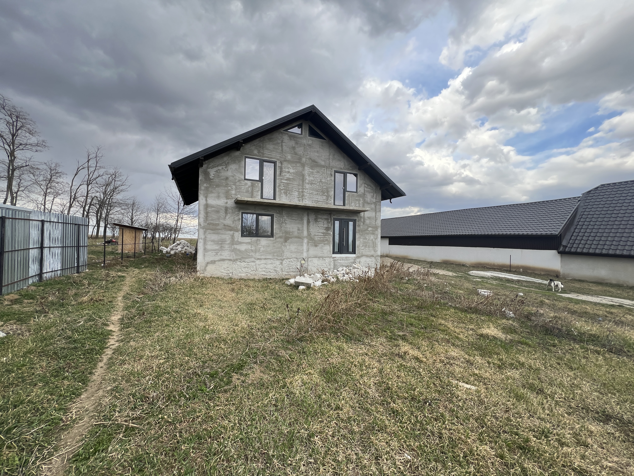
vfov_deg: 89.9
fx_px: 238
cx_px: 317
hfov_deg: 106.2
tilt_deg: +1.2
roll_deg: -0.1
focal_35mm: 13
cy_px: 238
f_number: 1.8
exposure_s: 1/389
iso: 32
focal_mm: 1.57
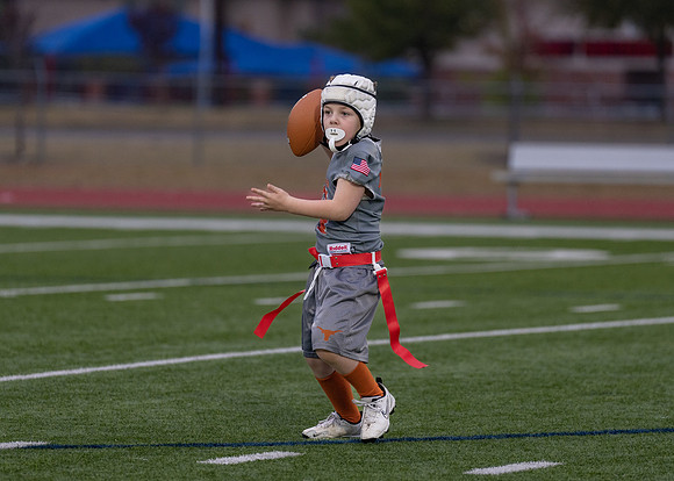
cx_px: 350
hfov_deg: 6.3
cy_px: 223
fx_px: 6119
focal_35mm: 320
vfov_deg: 4.5
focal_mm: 200
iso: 800
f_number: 2.8
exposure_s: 1/1000
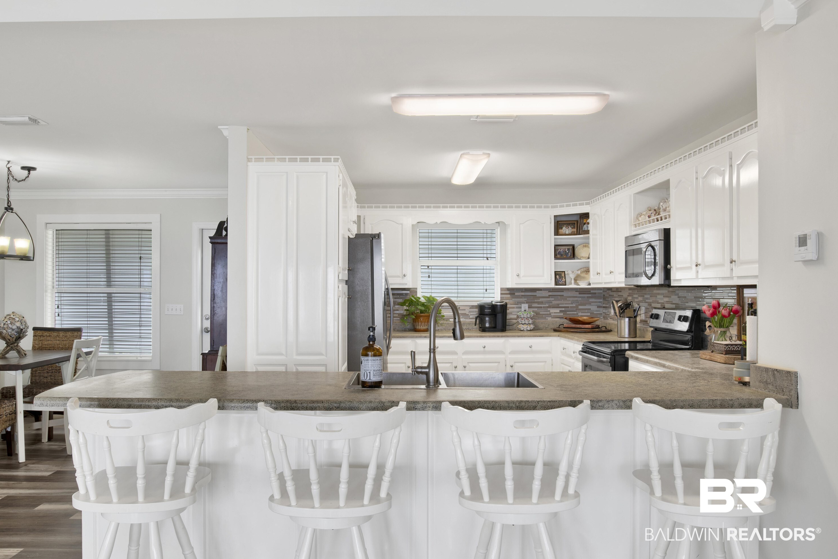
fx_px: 628
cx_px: 407
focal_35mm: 27
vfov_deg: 47.9
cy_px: 283
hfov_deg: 67.4
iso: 200
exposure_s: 1/8
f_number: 11
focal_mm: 26
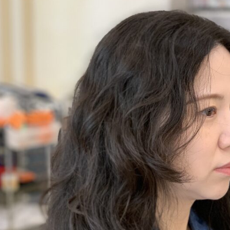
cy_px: 168
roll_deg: -0.7
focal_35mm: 89
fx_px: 669
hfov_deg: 19.5
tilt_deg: -13.2
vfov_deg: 19.4
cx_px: 136
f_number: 2.4
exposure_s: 1/120
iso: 125
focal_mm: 6
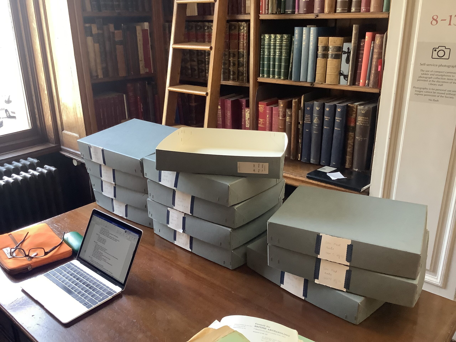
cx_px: 228
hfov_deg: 58.4
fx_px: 408
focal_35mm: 31
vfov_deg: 45.4
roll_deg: +0.4
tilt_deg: -21.0
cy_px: 171
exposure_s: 1/60
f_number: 2.4
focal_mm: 3.3
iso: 250
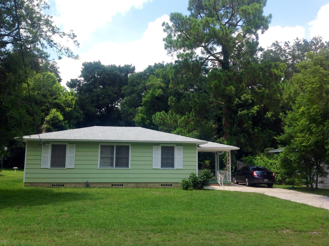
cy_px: 122
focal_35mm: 36
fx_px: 342
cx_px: 160
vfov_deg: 39.6
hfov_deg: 51.4
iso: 50
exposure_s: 1/1080
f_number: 2.4
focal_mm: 4.28
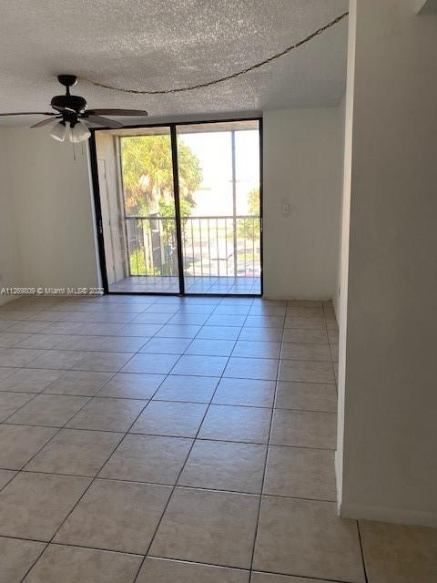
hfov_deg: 53.1
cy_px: 292
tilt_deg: -11.2
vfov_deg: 67.3
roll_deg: +2.1
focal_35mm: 26
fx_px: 438
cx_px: 218
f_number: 1.8
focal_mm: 4.25
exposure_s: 1/120
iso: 80
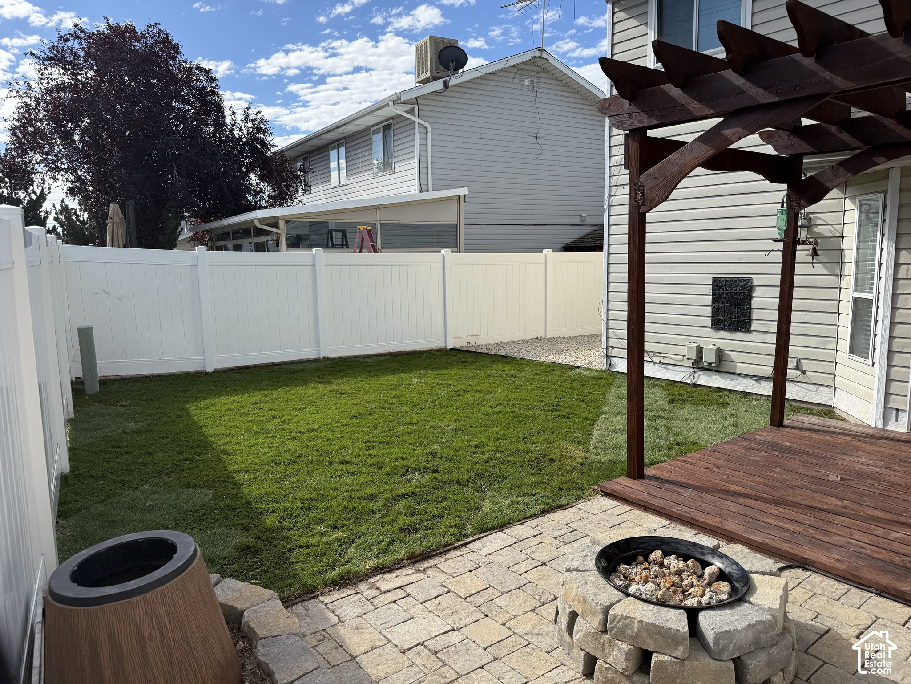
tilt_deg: -7.7
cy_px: 342
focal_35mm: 24
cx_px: 456
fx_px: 632
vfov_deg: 56.8
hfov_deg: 71.6
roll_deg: +0.6
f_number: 1.78
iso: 100
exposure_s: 1/3759
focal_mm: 6.76
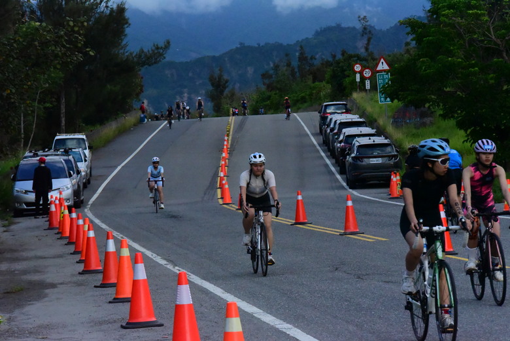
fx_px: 2410
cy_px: 170
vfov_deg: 8.1
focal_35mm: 170
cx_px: 255
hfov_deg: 12.1
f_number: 18
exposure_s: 1/4000
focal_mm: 170
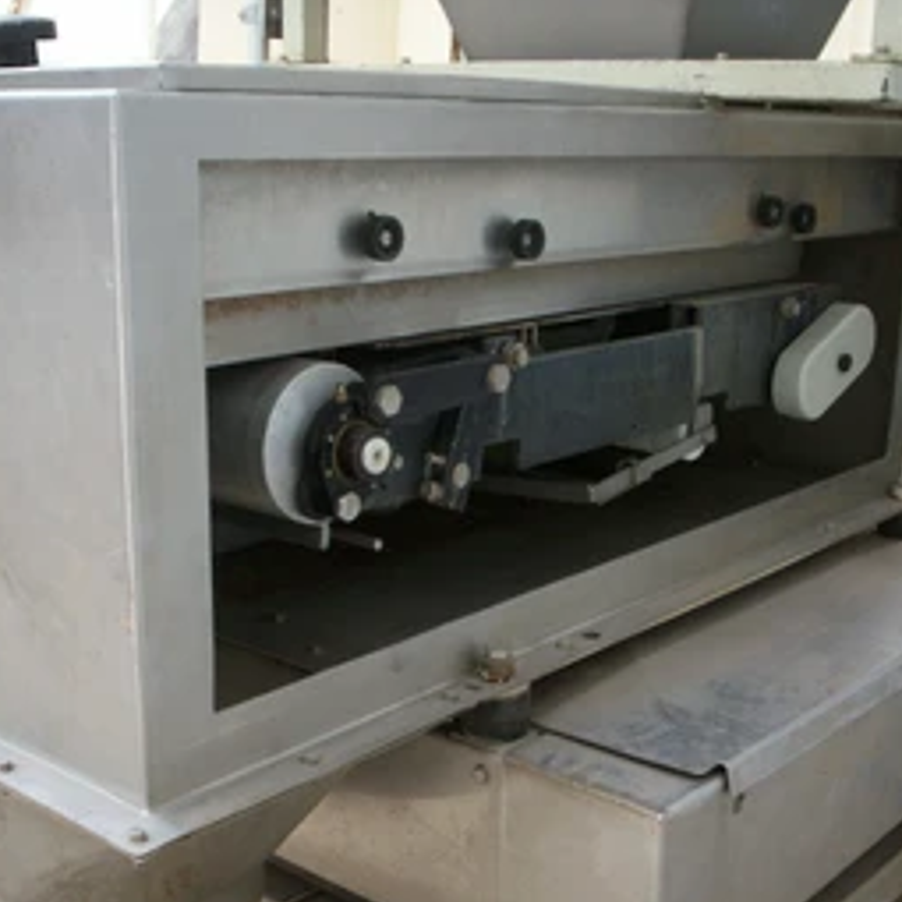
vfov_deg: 34.0
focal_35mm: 50
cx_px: 432
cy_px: 488
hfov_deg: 34.0
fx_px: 1474
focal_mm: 5.9
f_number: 4.5
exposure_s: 1/153
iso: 100
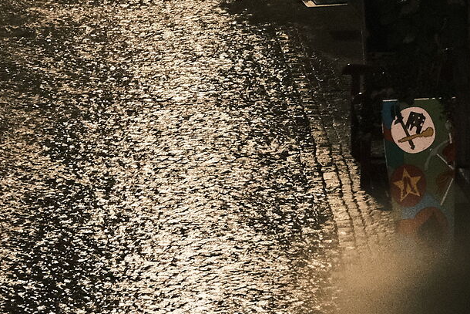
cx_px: 21
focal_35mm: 413
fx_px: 5393
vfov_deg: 3.3
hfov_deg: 5.0
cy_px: -272
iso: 6400
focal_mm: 70
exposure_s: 1/15
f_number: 5.6
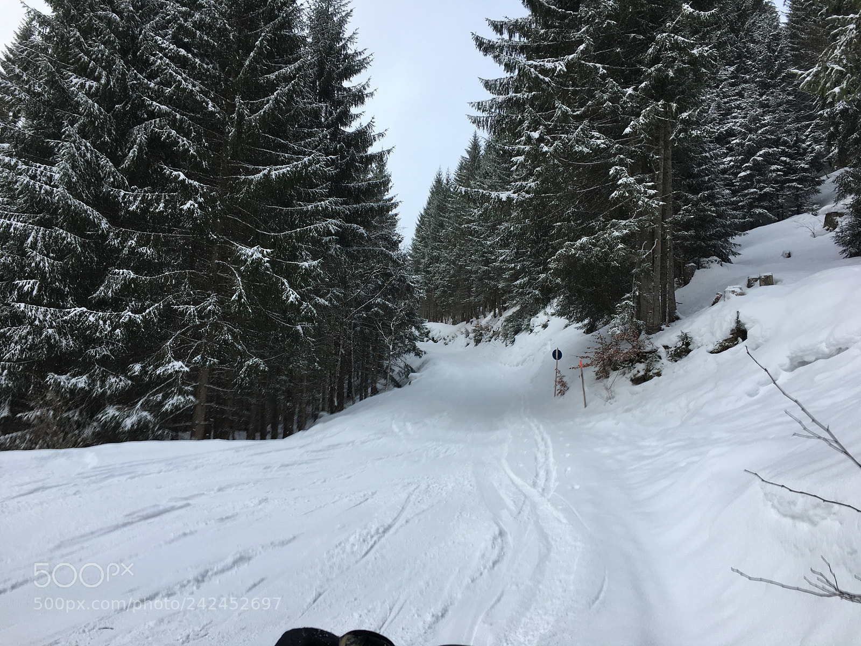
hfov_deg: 61.7
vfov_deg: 48.2
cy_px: 323
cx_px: 430
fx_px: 721
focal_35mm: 29
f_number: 2.2
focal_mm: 4.15
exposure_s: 1/242
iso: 25
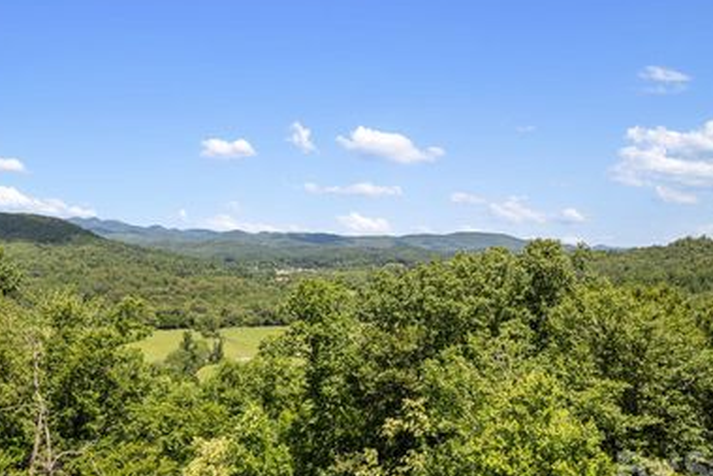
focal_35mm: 29
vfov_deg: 45.0
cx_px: 293
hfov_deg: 63.2
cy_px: 229
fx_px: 575
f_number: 2.8
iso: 100
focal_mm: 8.38
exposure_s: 1/100
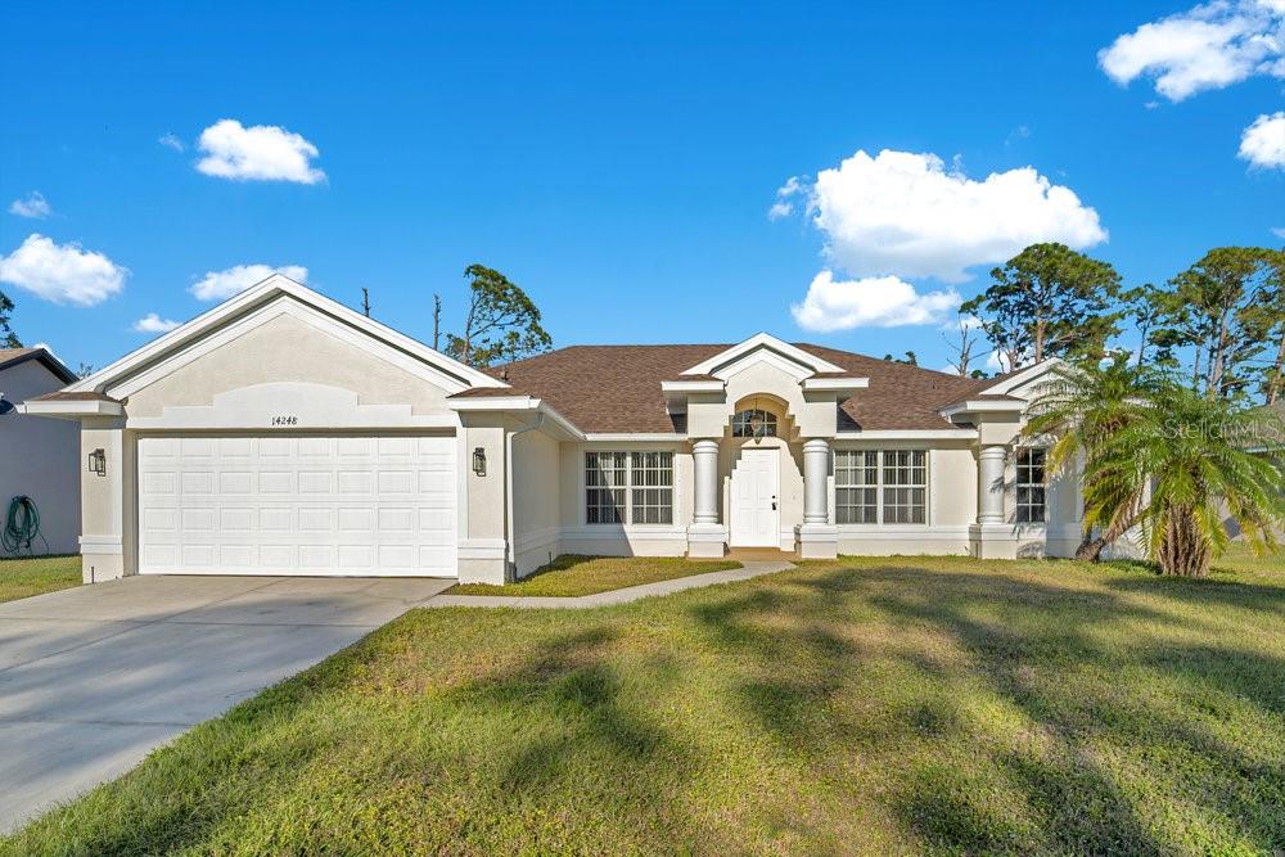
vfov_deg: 81.2
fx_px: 500
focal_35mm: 14
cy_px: 428
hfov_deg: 104.2
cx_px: 642
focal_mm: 14
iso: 100
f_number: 5
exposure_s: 1/1250
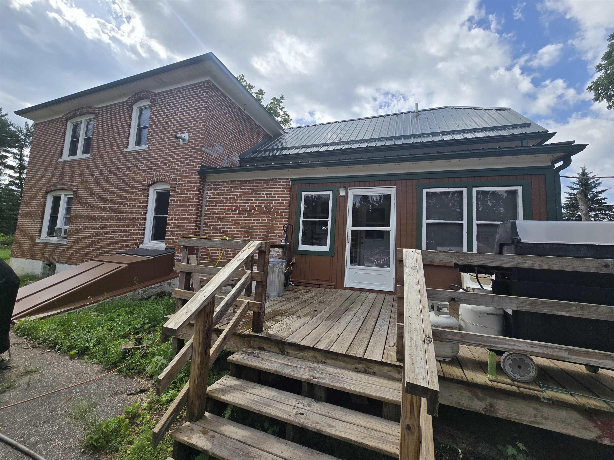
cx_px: 307
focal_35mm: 13
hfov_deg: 106.2
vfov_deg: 89.9
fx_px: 231
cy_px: 230
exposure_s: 1/2410
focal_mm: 2.2
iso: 50
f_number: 2.2
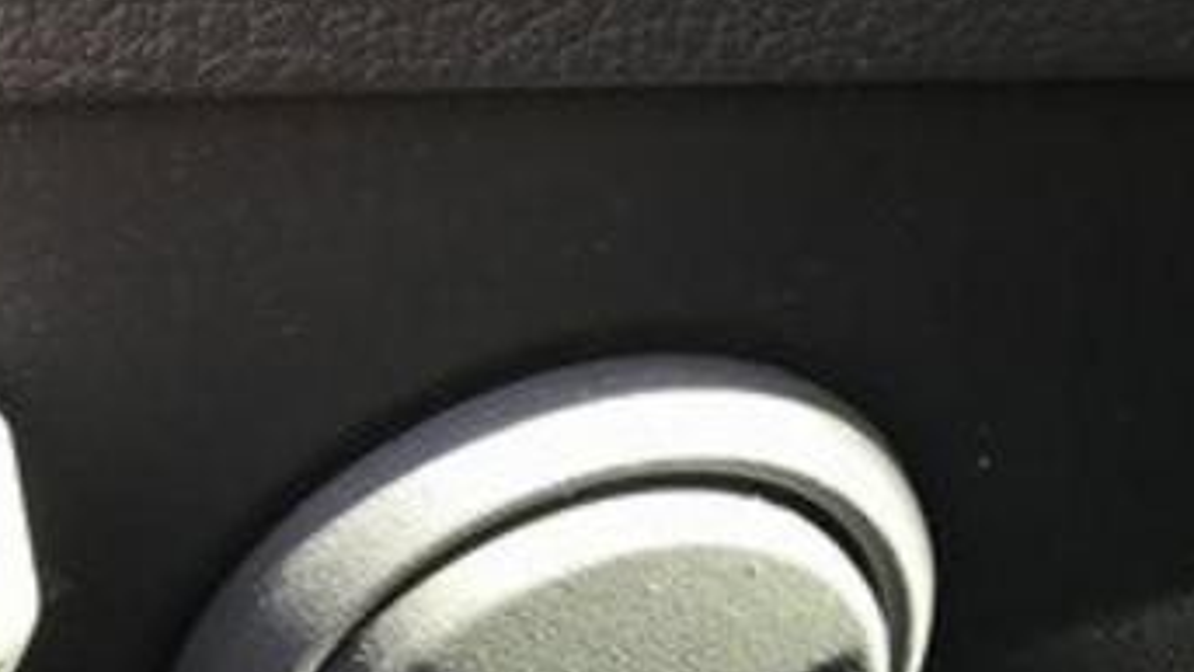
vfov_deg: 13.2
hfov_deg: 20.4
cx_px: -553
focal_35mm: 91
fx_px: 2881
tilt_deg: -38.7
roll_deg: +4.9
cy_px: 644
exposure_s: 1/60
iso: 32
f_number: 1.8
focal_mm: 3.99
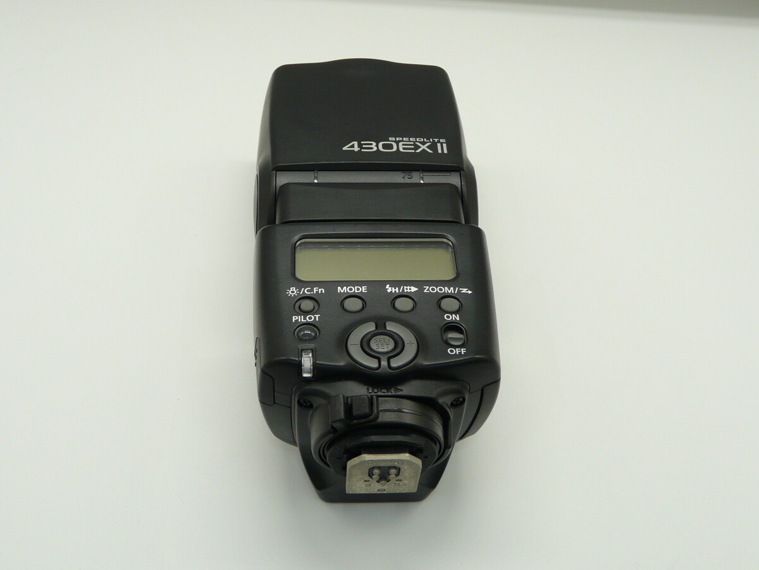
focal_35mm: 50
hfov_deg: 38.2
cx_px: 380
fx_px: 1096
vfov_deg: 29.1
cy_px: 285
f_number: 3.2
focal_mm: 6.4
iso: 100
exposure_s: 1/60
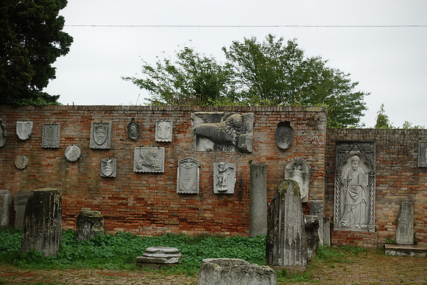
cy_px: 142
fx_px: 747
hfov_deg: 31.9
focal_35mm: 63
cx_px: 214
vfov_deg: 21.6
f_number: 4.5
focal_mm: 23.14
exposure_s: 1/80
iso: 125
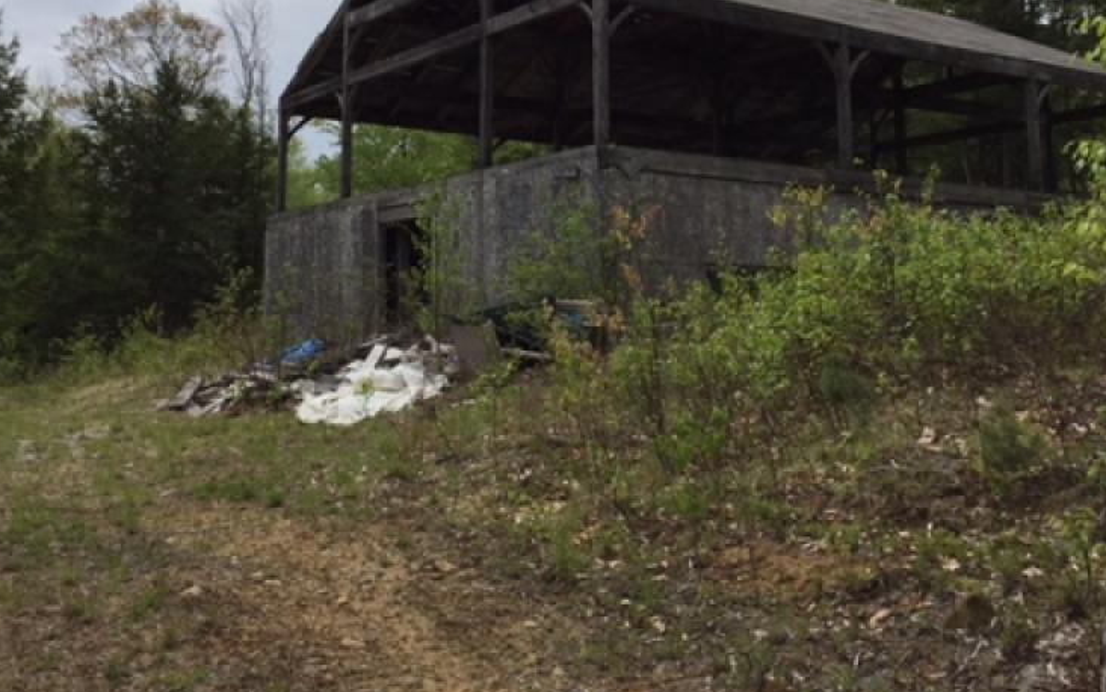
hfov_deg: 46.2
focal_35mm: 43
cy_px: 121
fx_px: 1297
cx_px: 532
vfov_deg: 29.1
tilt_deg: +10.2
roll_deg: -0.8
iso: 32
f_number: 2.2
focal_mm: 4.15
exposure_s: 1/3597
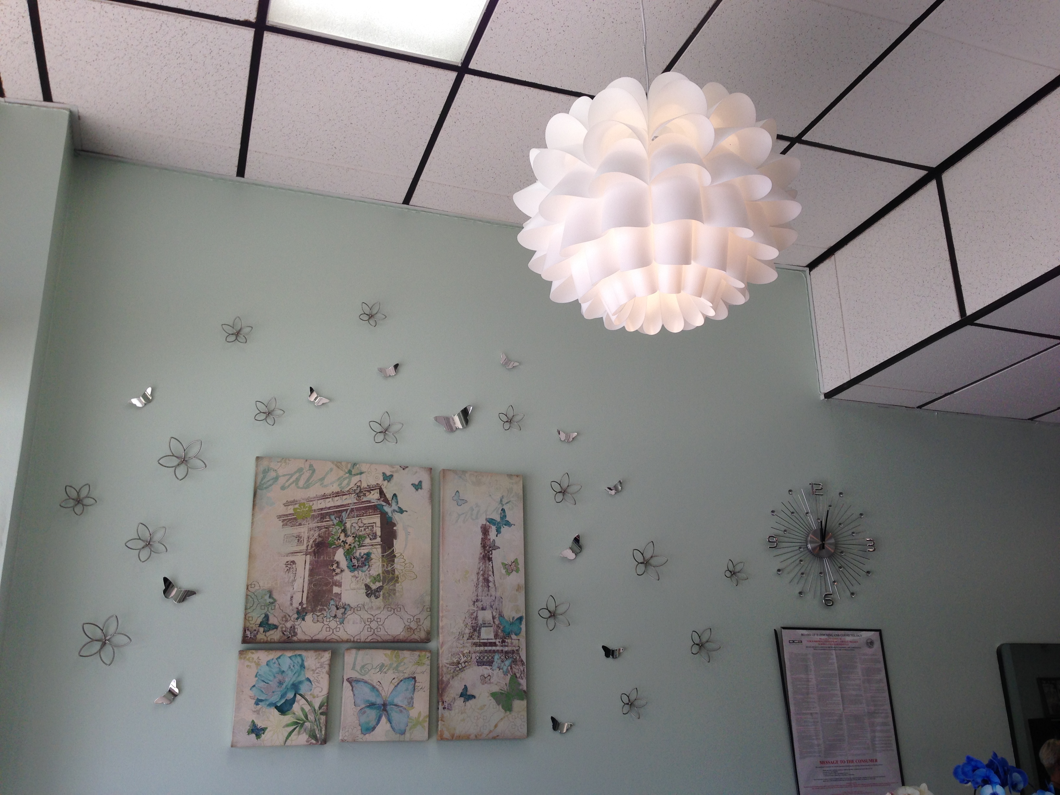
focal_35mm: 33
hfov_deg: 55.4
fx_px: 1011
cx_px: 530
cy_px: 398
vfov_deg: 42.9
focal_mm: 4.12
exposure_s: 1/291
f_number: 2.4
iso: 50
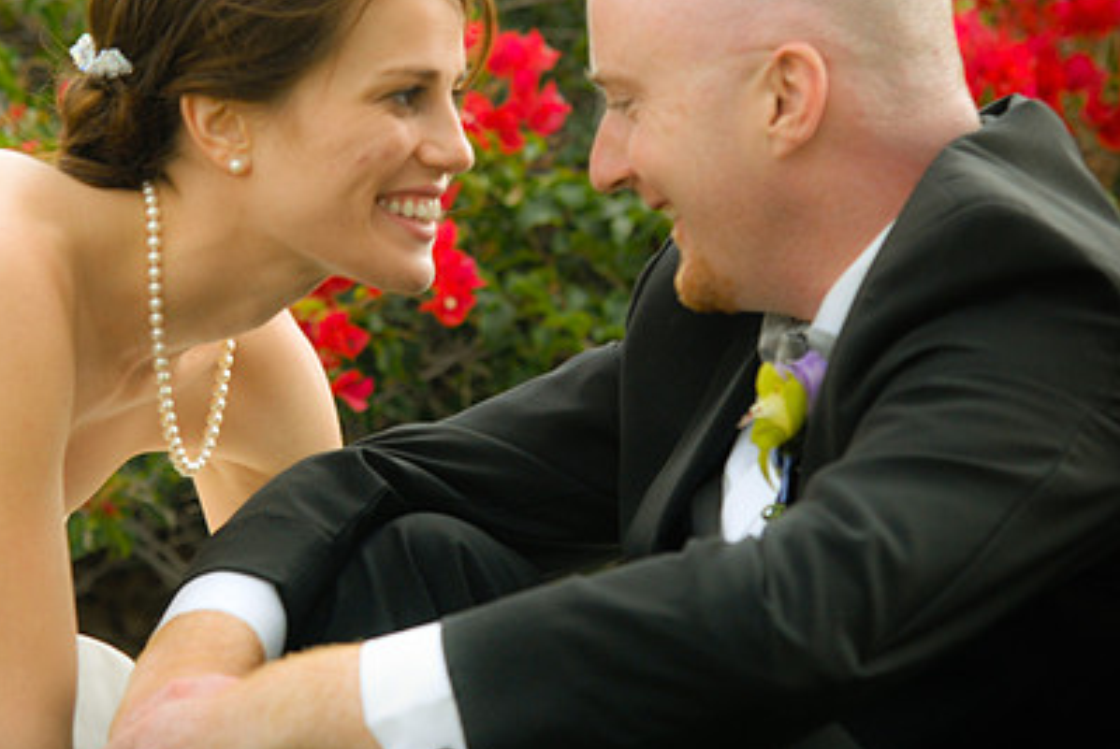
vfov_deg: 5.6
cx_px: 455
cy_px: 323
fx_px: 7599
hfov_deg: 8.4
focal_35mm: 244
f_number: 4.5
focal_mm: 112
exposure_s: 1/125
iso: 250
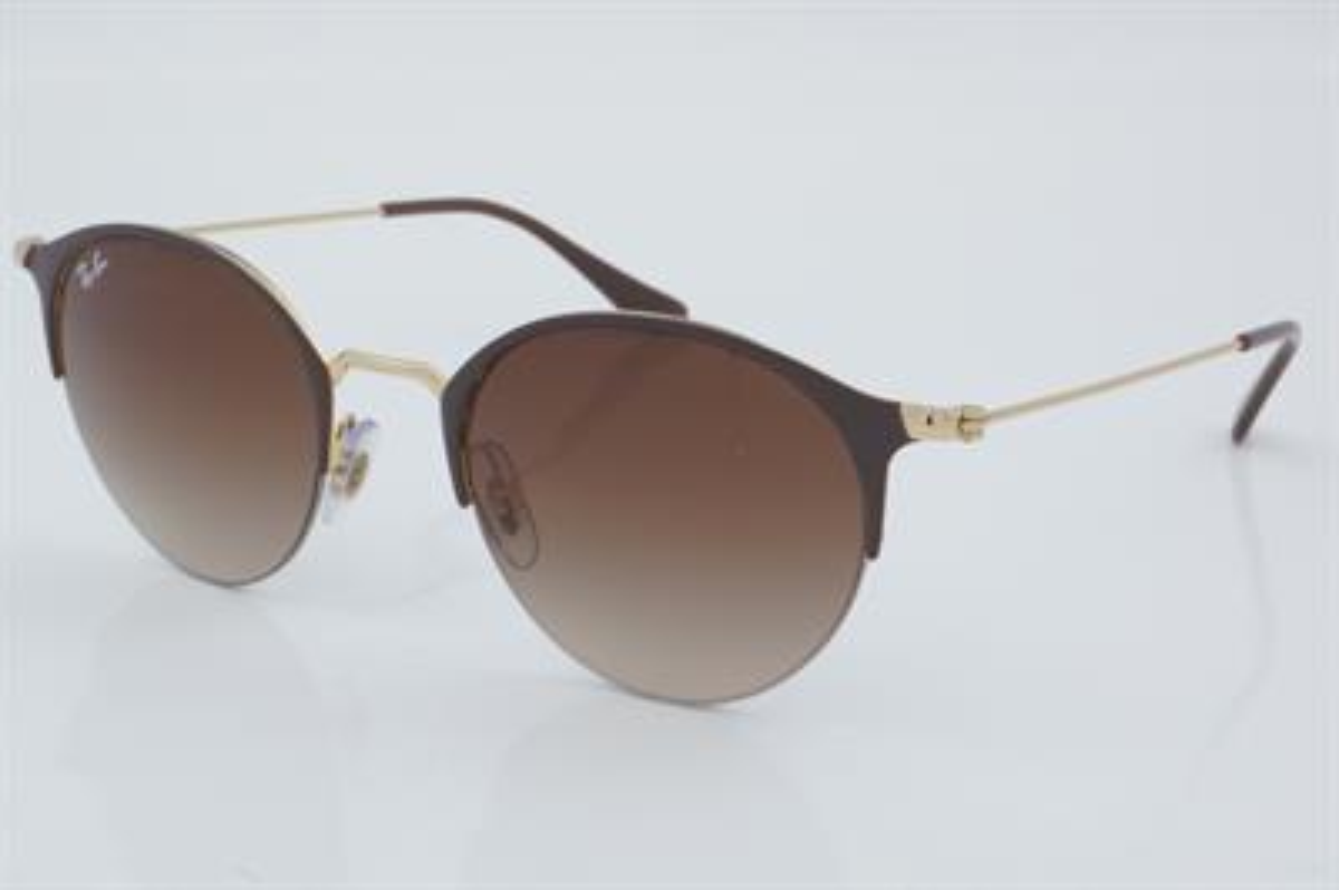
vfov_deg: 18.2
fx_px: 2787
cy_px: 445
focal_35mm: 75
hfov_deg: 27.0
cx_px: 670
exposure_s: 1/4
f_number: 32
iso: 100
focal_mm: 50
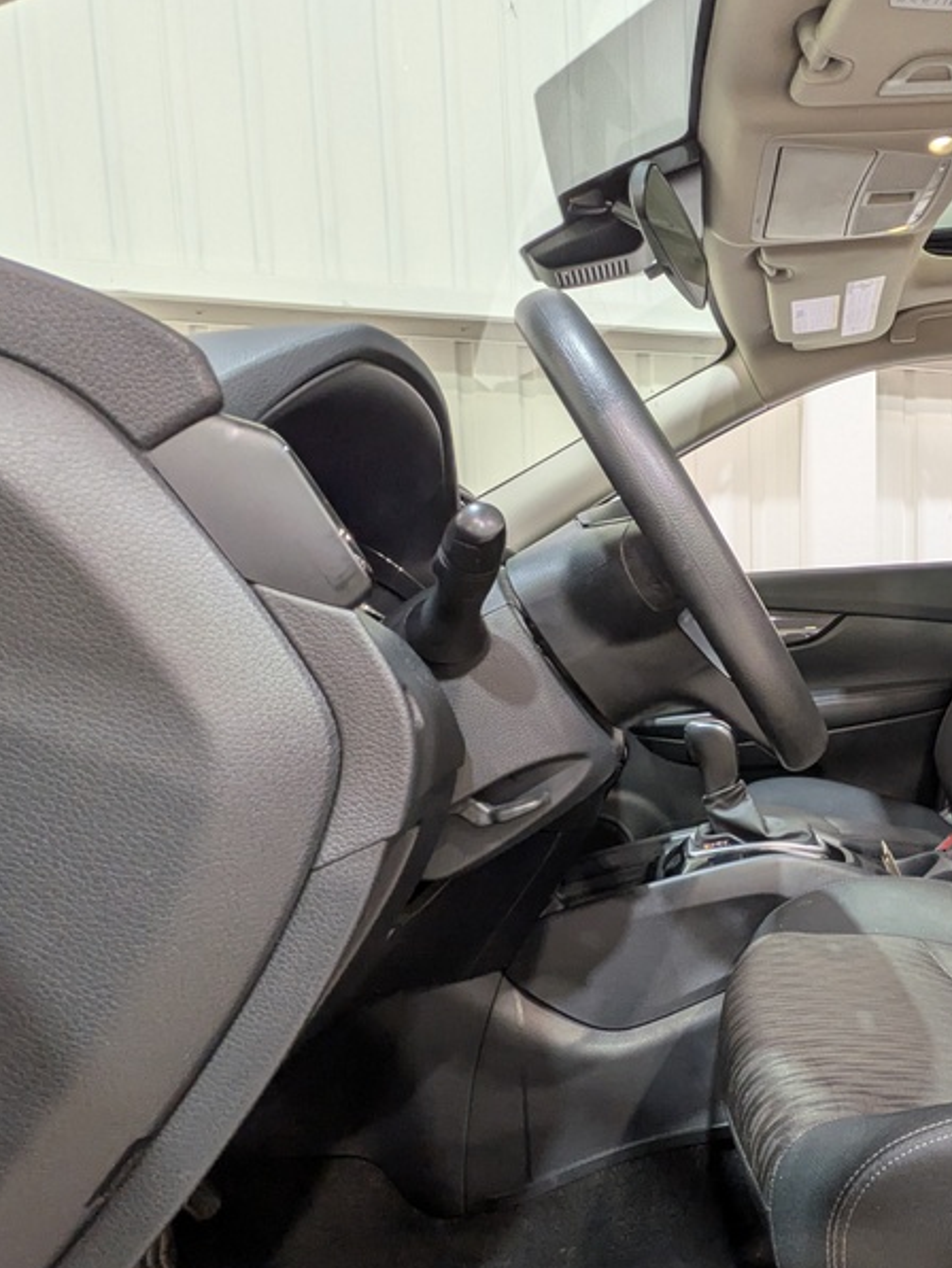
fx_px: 880
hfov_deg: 49.8
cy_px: 739
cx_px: 876
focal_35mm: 24
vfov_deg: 71.1
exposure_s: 1/30
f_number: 2.2
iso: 83
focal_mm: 1.83
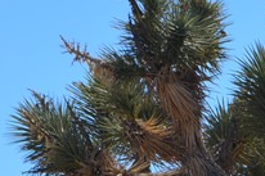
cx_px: 436
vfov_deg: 3.1
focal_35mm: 435
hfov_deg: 4.7
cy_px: 302
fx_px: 3197
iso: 200
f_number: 11
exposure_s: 1/400
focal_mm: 55
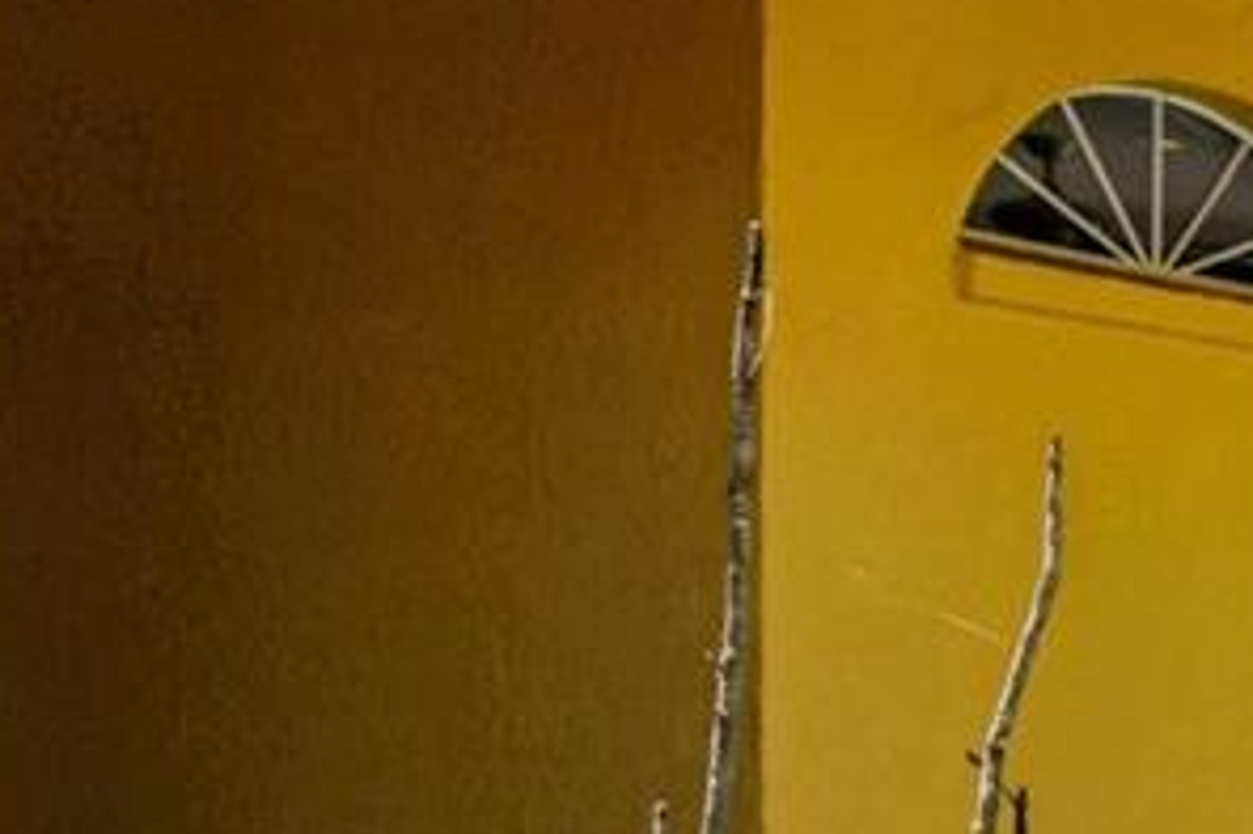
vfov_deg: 16.4
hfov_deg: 13.7
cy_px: 872
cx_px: 3268
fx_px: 2818
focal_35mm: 81
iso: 400
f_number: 8
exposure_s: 1/320
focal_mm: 15
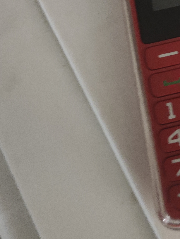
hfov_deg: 21.1
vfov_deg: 28.5
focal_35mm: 65
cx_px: 212
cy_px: 19
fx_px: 450
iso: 3170
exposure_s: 1/14.3
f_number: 1.79
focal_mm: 4.71
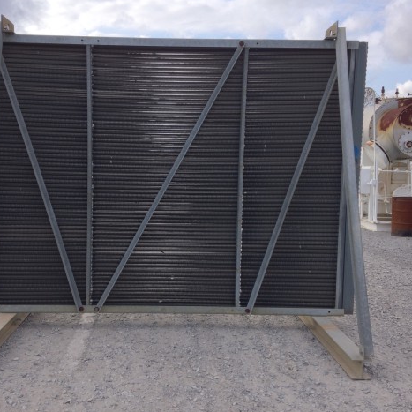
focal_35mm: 40
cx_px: 172
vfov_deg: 41.9
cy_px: 205
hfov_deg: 41.7
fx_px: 539
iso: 50
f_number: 2.4
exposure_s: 1/414
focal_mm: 4.12
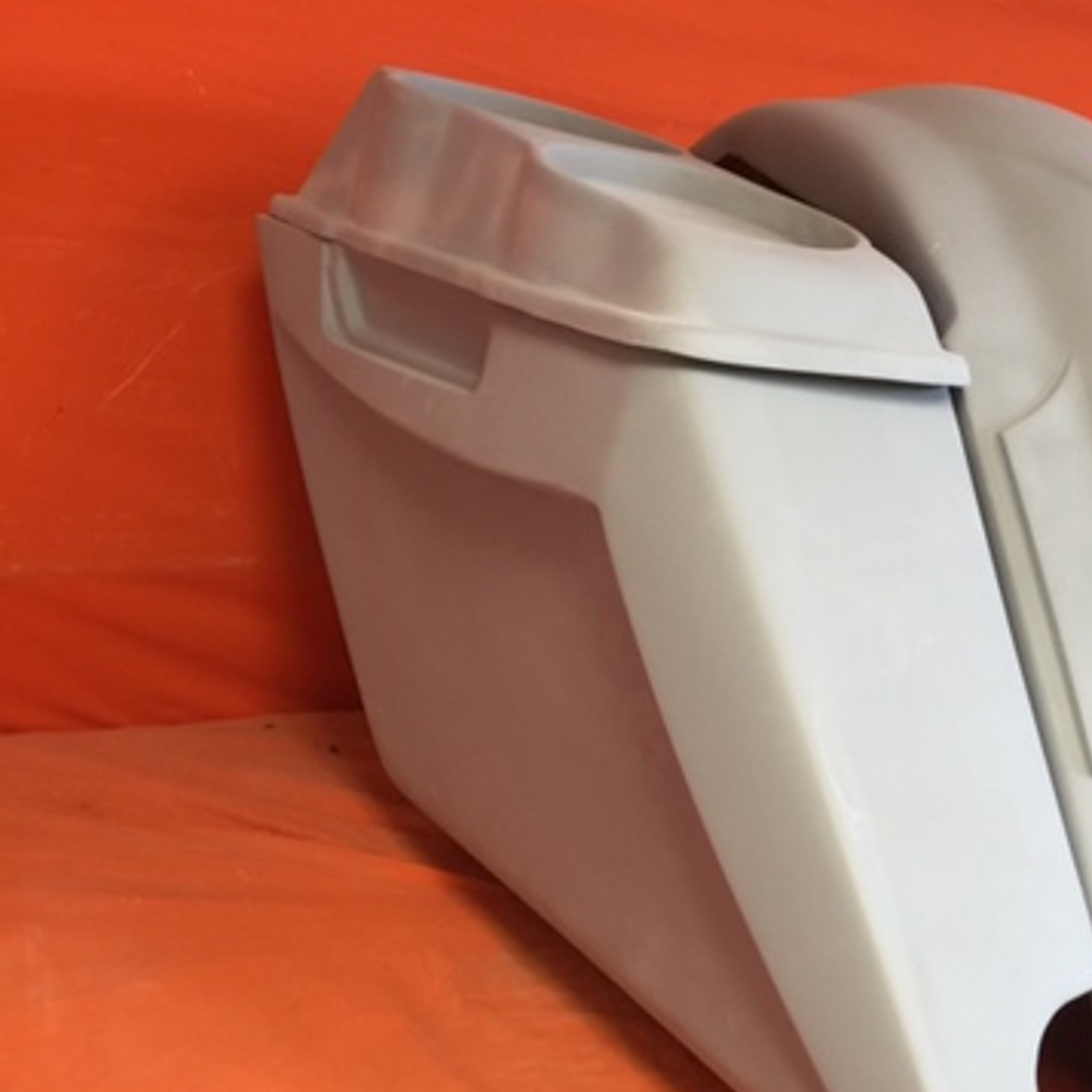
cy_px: 670
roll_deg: -5.8
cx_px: 976
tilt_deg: -17.2
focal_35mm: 46
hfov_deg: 34.8
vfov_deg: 36.6
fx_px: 1642
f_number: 2.2
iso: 32
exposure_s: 1/15
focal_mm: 4.15
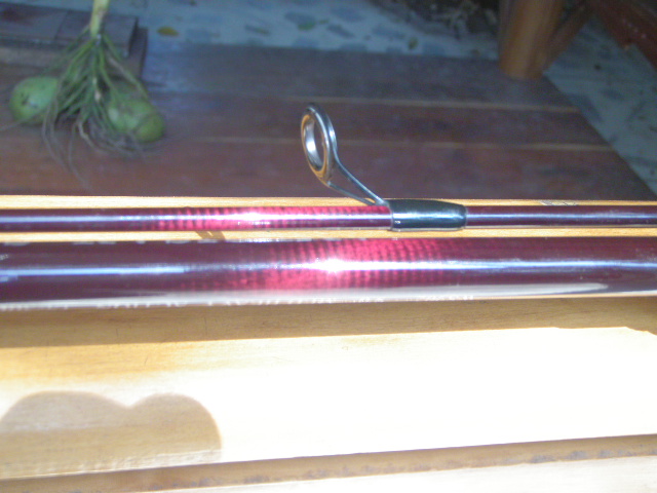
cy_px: 246
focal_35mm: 51
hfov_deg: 37.5
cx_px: 328
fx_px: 968
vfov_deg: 28.6
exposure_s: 1/160
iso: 200
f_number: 4
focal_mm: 9.13
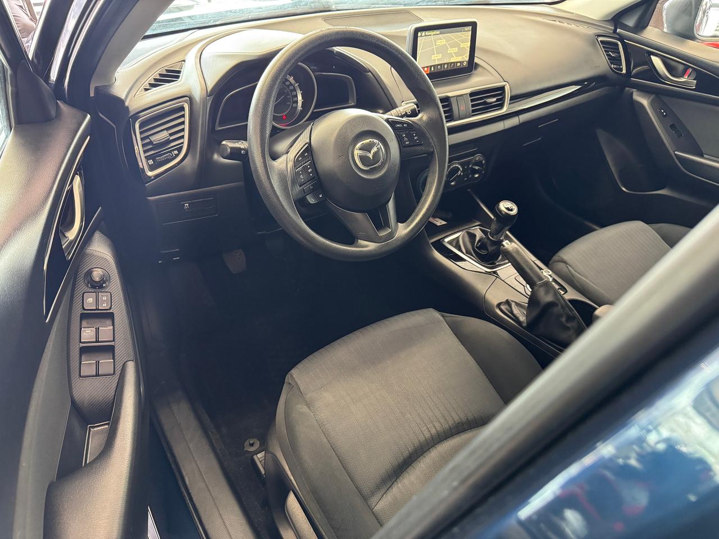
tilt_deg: -36.0
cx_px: 360
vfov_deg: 56.8
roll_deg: -2.5
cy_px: 270
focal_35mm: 24
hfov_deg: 71.6
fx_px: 498
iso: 800
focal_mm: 6.76
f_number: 1.78
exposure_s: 1/60
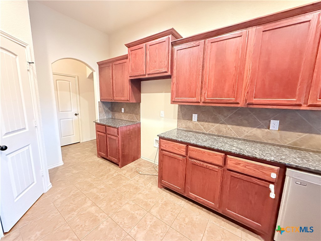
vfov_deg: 85.7
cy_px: 120
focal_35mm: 14
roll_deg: -1.8
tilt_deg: -8.5
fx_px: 130
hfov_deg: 102.1
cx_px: 160
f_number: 2.2
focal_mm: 2.22
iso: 1000
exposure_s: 1/60
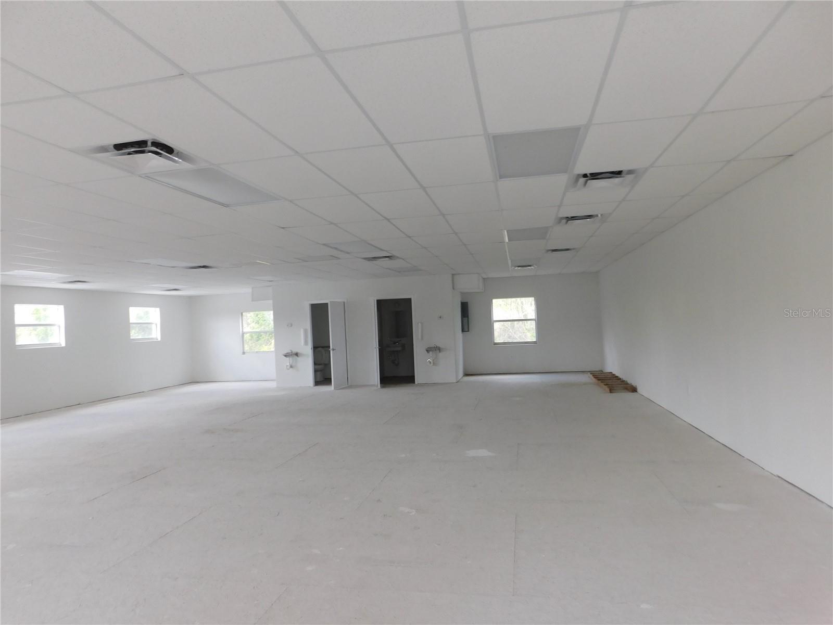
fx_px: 553
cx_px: 416
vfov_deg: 58.9
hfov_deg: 73.9
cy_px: 312
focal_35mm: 23
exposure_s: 1/50
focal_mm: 4
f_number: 3
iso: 125
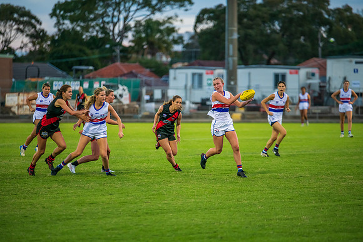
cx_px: 175
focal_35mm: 222
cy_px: 125
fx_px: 2235
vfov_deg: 6.2
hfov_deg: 9.3
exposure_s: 1/1000
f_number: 2.8
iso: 1600
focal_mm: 200
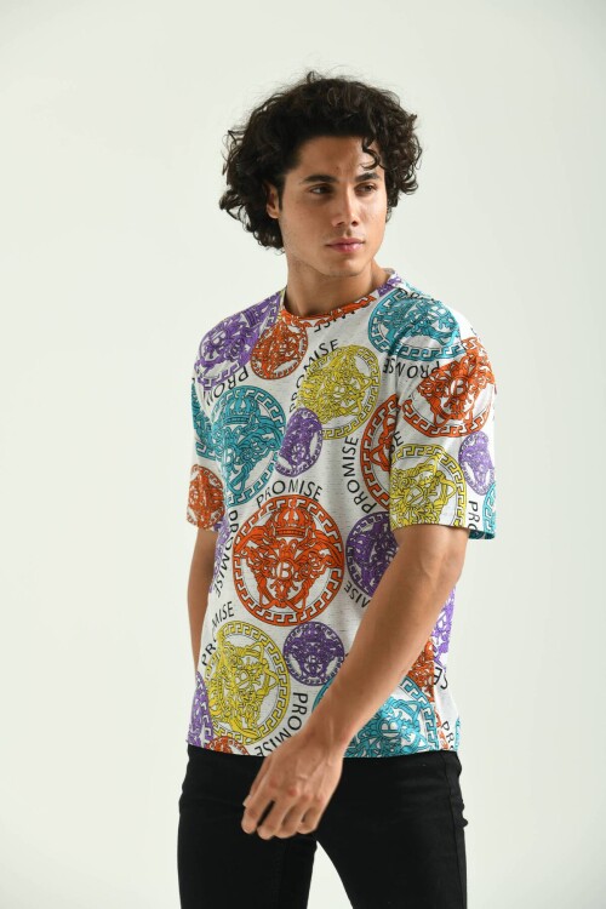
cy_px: 454
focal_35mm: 112
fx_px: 2828
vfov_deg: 18.3
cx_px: 303
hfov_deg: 12.2
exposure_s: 1/160
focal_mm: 112
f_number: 6.3
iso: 100
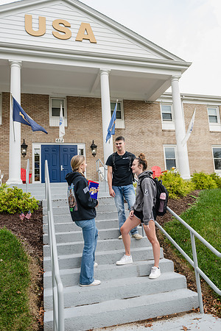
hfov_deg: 46.4
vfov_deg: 65.5
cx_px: 110
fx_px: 258
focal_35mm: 28
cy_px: 166
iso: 320
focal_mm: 28
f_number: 4
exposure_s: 1/500
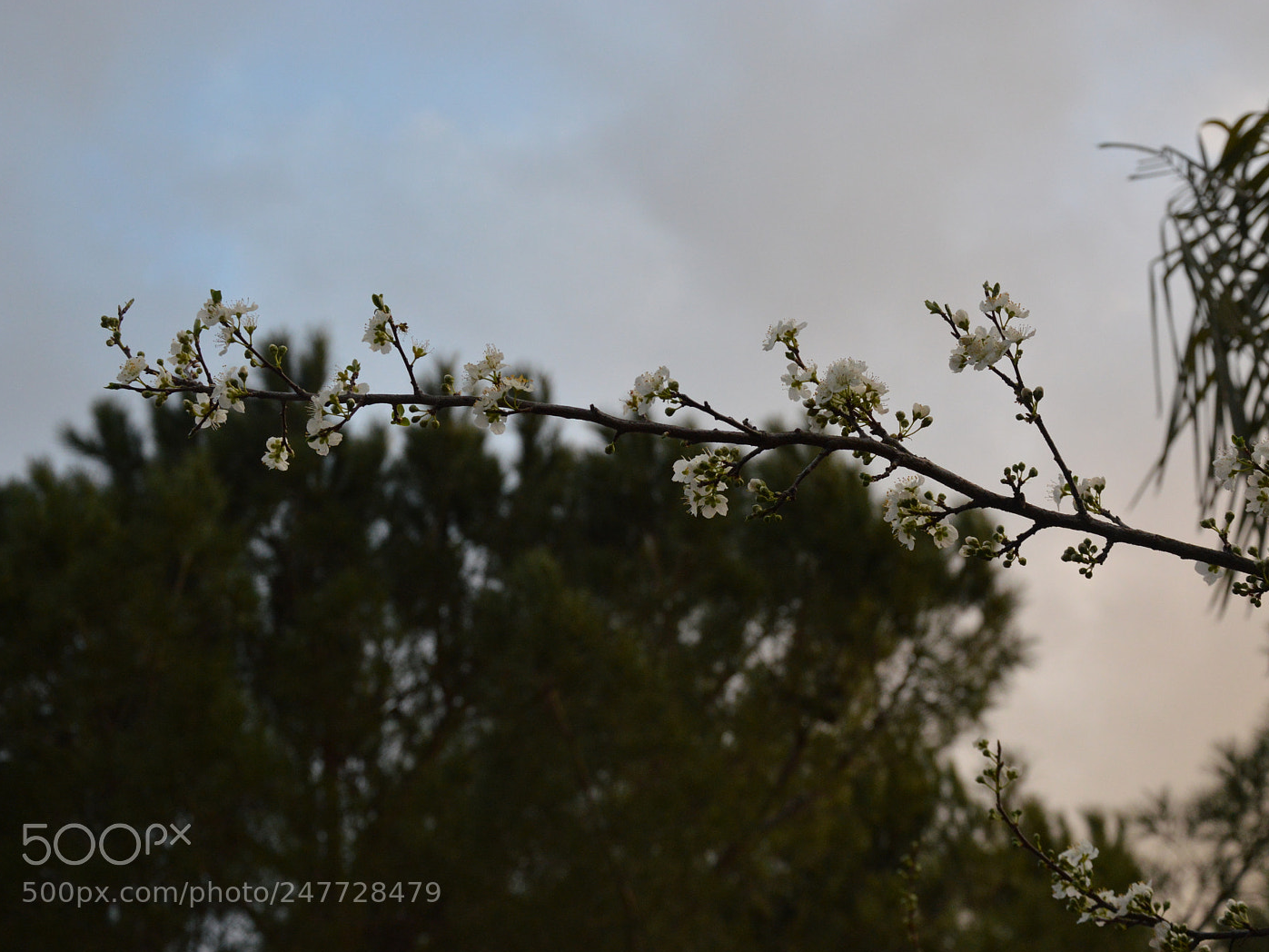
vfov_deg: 22.3
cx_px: 692
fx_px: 2420
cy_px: 481
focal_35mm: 66
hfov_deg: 29.4
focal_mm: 40
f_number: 5.6
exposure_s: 1/500
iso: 800
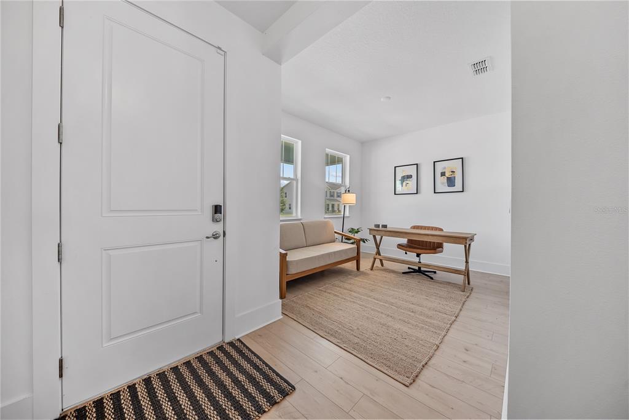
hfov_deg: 112.6
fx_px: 210
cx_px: 314
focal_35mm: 12
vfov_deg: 90.0
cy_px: 210
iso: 320
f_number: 6.3
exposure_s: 1/6
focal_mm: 12
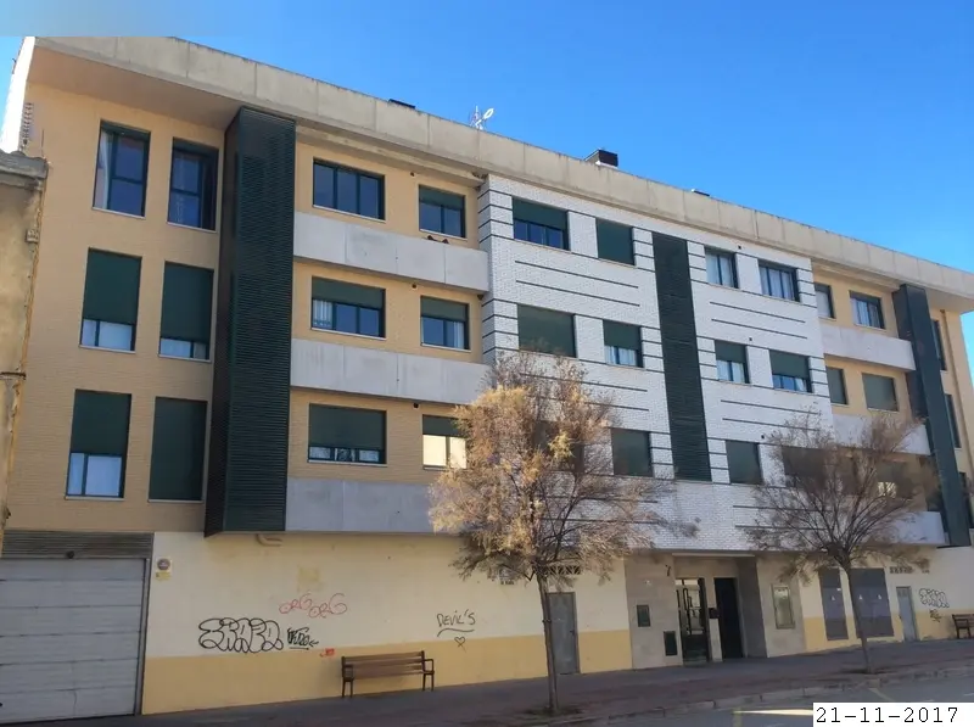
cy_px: 364
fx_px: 927
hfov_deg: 55.4
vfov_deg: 42.8
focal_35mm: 33
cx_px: 487
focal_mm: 3.3
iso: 32
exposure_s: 1/406
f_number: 2.4
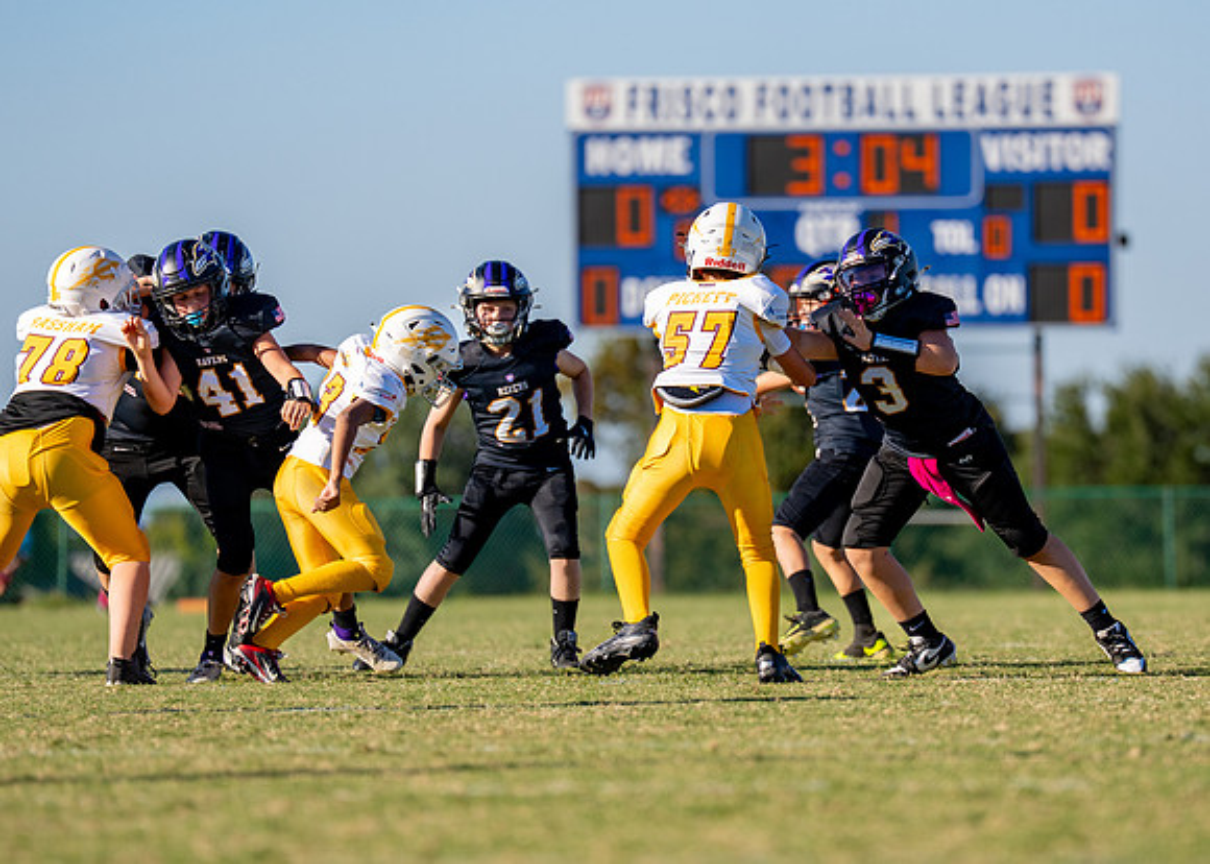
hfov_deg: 6.3
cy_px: 408
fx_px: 11043
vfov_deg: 4.5
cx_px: 799
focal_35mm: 321
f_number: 2.8
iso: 160
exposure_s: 1/3200
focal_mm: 200
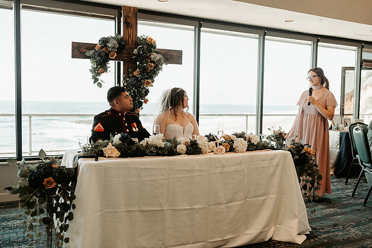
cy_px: 124
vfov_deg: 36.5
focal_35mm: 36
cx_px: 186
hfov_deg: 52.6
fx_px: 376
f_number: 2.8
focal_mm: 35
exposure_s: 1/320
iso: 320
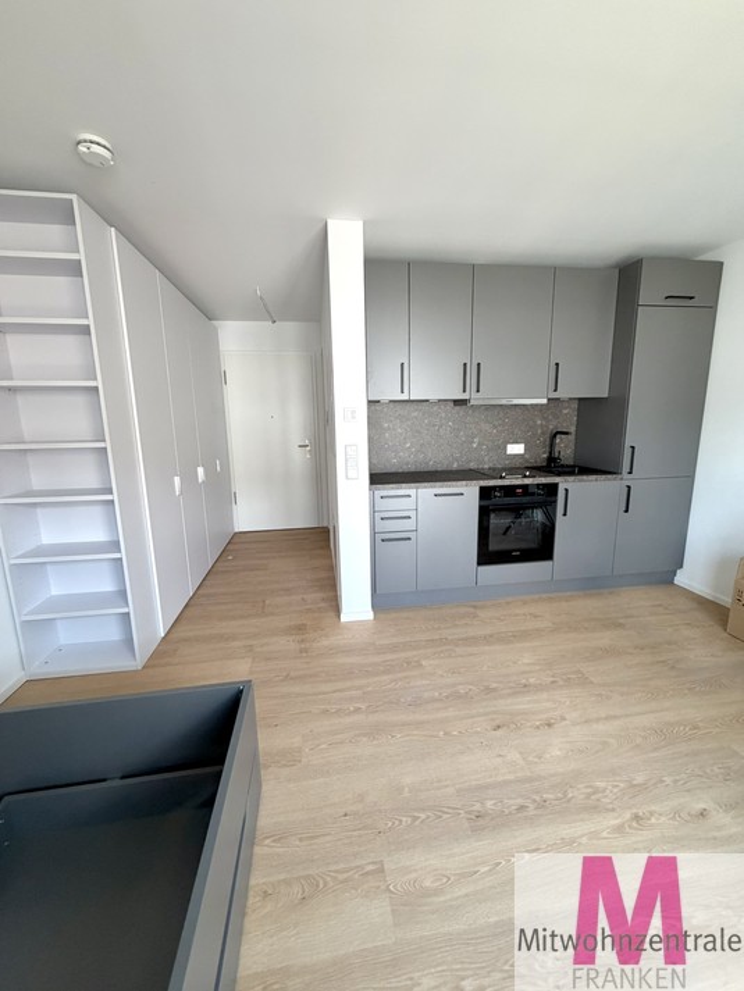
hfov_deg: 85.7
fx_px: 401
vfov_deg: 102.1
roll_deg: +1.6
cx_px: 372
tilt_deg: -10.5
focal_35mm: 14
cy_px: 496
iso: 250
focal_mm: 2.22
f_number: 2.2
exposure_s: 1/121
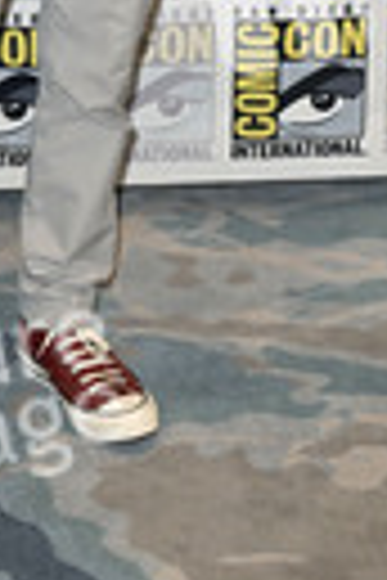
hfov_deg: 11.5
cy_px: -256
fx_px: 1903
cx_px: 22
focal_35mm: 118
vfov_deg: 16.1
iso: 2000
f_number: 6.3
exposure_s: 1/250
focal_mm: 38
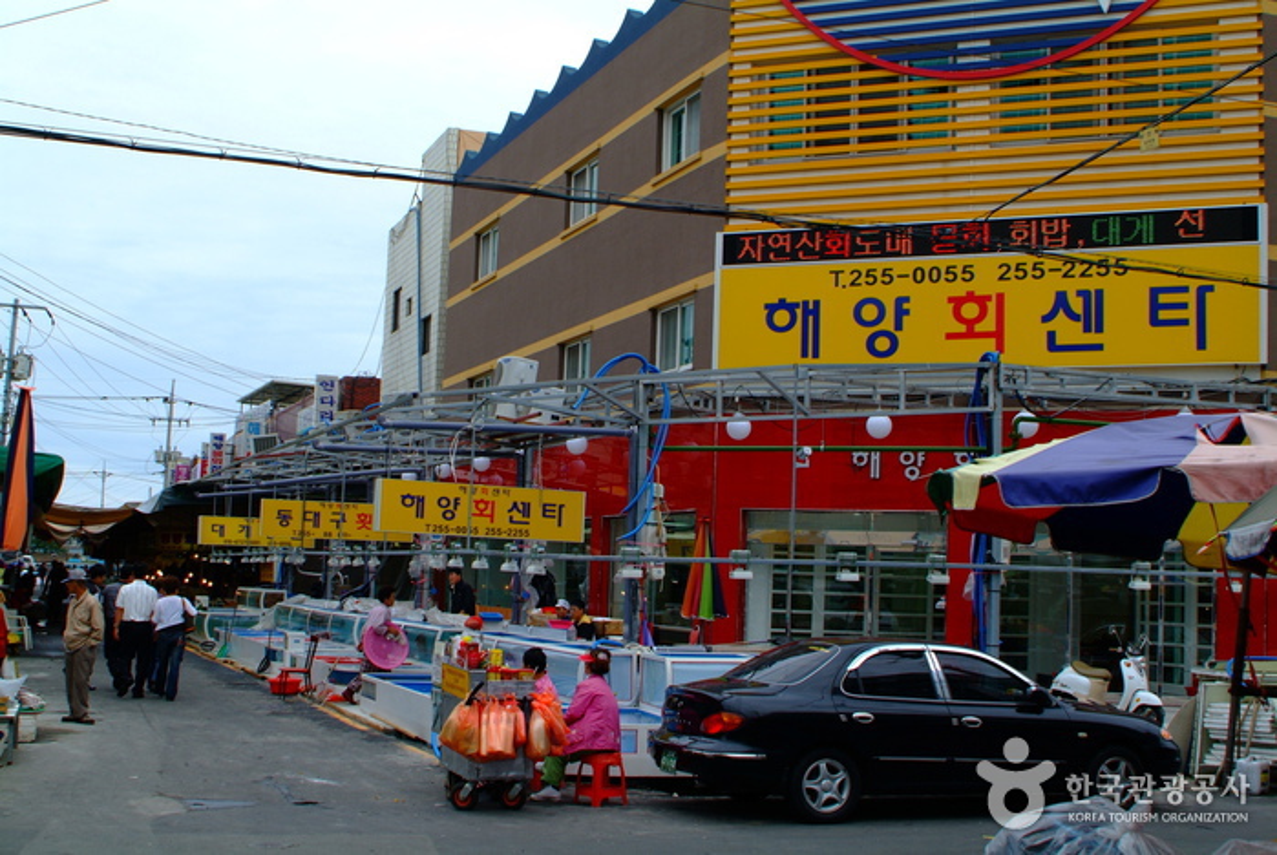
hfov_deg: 46.3
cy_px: 428
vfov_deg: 32.0
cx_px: 638
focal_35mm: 42
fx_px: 1492
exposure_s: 1/180
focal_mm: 28
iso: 200
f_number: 6.7
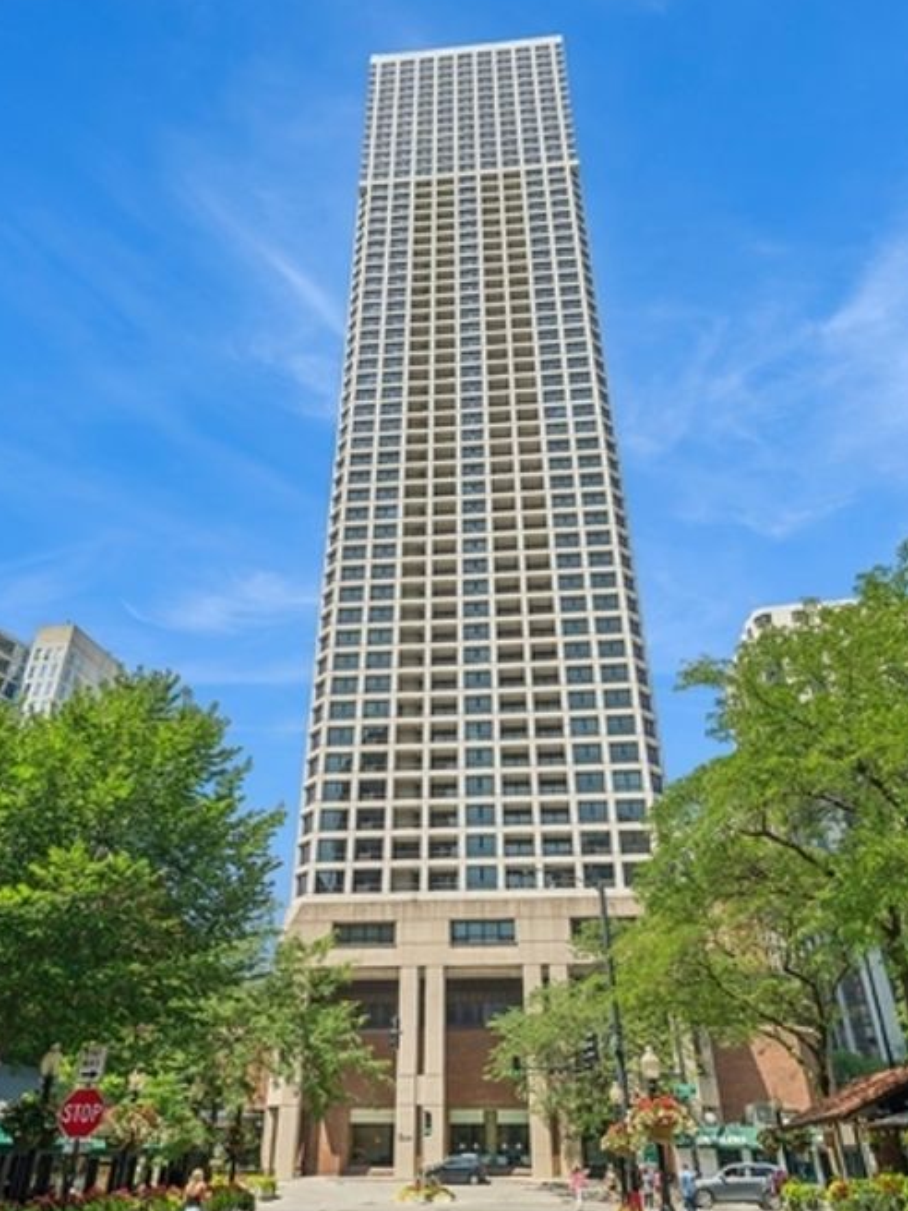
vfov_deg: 76.3
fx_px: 769
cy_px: 653
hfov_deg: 61.1
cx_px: 450
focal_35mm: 22
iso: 100
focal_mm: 20
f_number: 8
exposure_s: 1/800
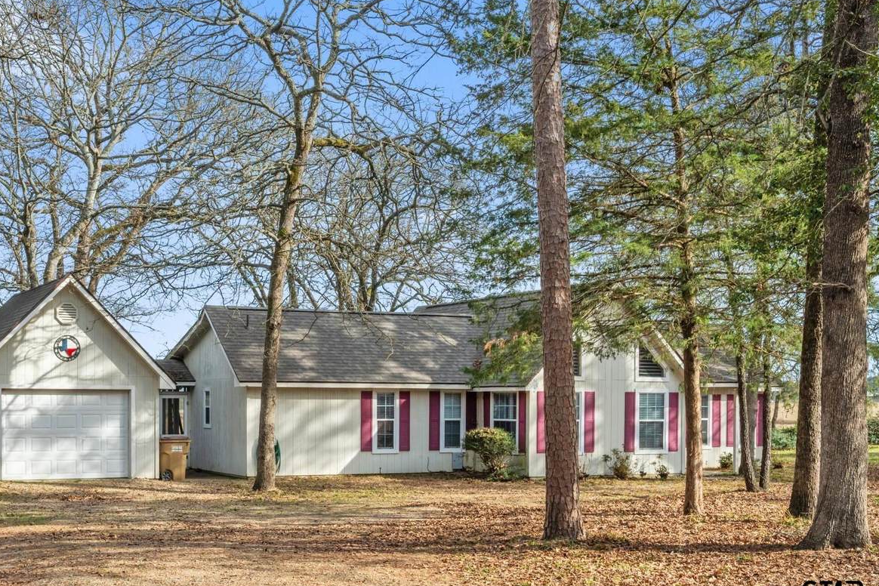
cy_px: 275
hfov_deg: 44.5
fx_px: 1074
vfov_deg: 30.5
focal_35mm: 44
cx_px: 407
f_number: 16
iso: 400
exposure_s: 1/125
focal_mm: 40
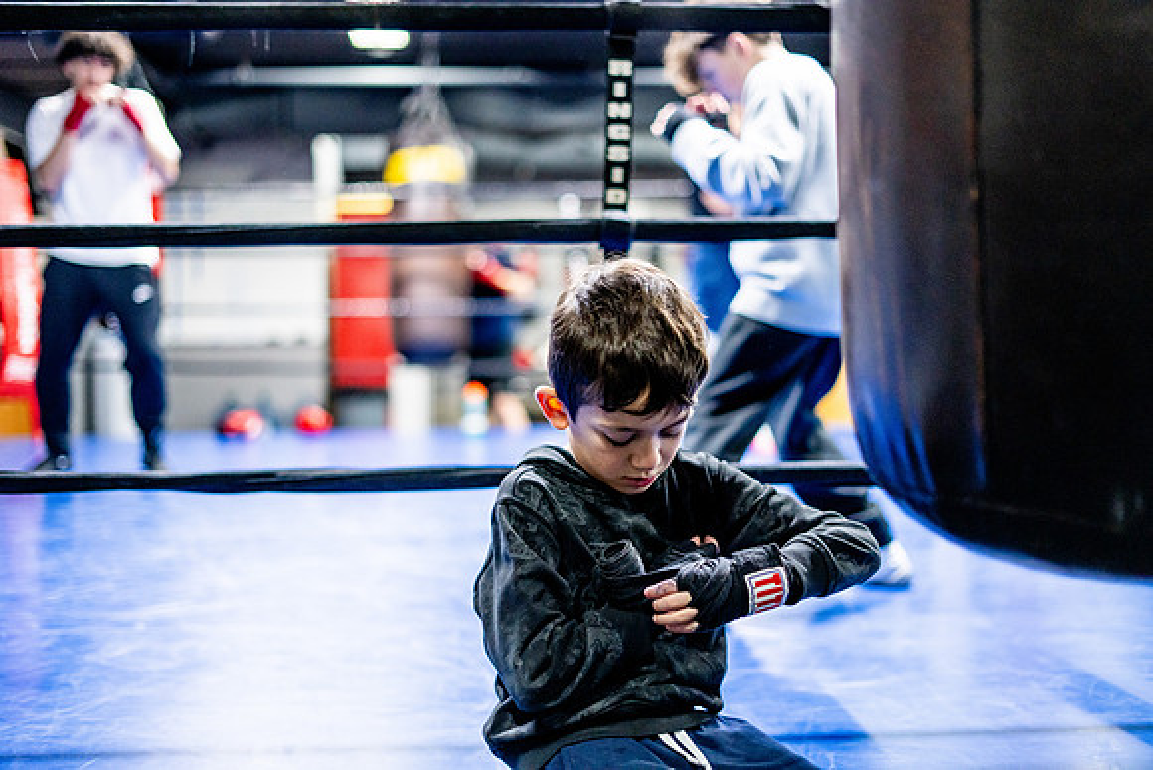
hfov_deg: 39.6
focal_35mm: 50
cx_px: 576
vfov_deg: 27.0
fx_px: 1602
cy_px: 385
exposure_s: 1/500
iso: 3200
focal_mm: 50
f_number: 1.8
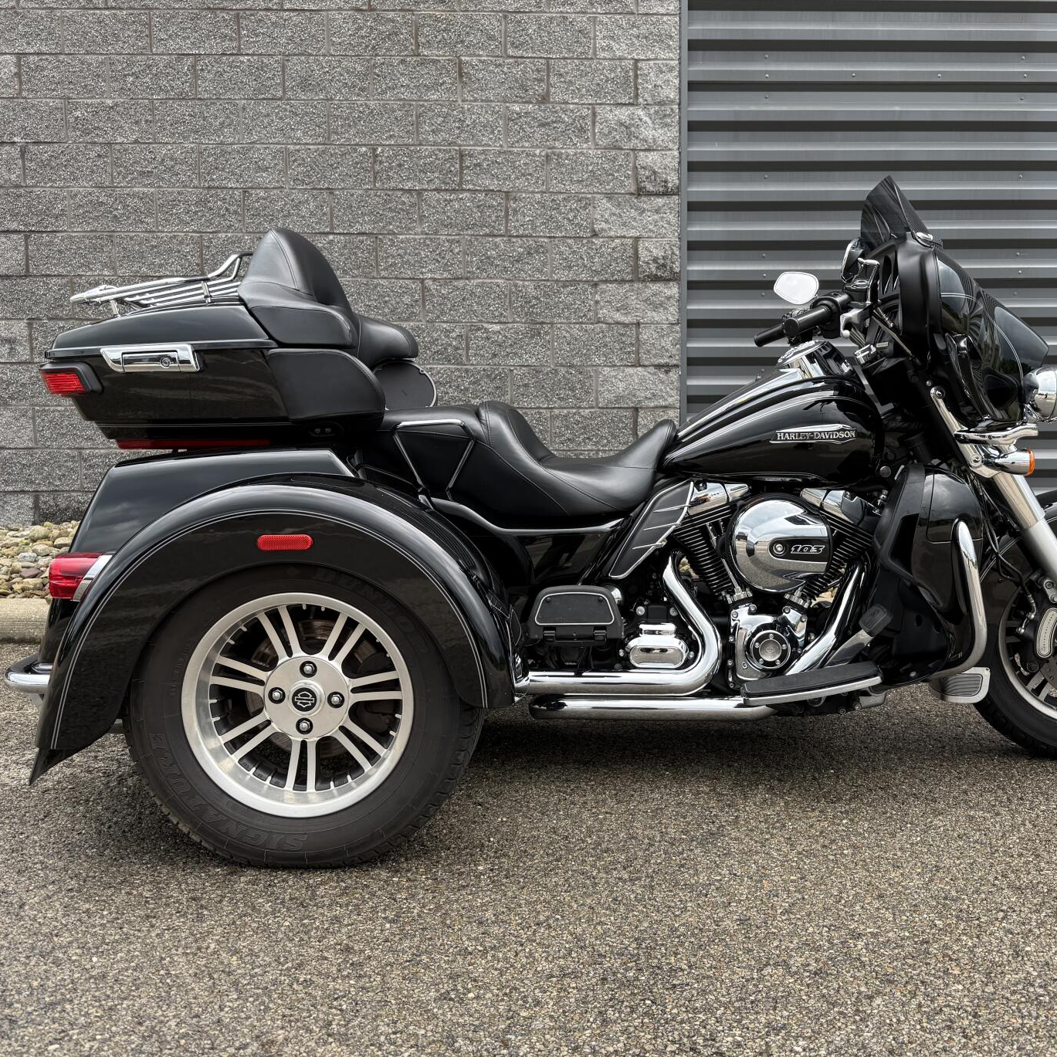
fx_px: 1071
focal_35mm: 31
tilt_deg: -4.1
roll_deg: +0.5
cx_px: 653
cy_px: 491
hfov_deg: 52.0
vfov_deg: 52.5
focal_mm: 6.76
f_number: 1.78
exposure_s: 1/858
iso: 80
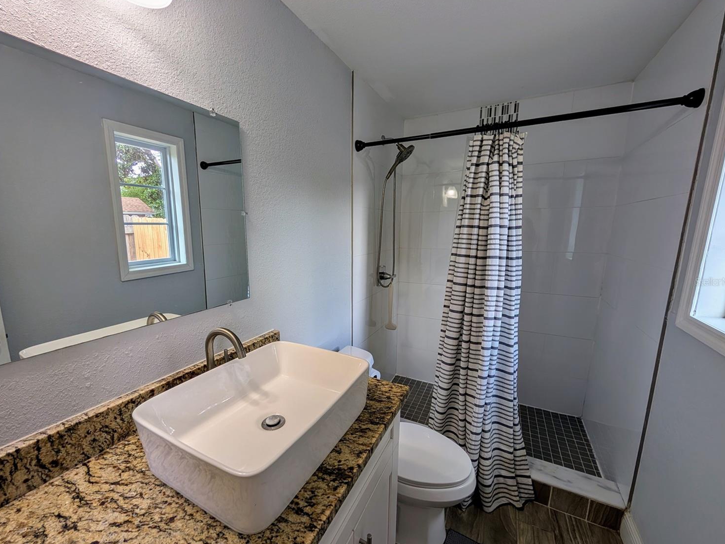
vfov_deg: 89.9
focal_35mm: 13
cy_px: 282
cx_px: 349
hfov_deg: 106.1
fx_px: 272
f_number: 1.7
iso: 54
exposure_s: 1/120
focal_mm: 2.02
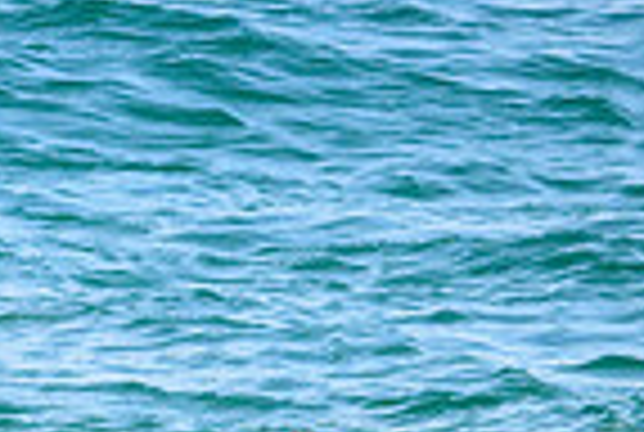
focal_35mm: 1699
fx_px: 30456
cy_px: 533
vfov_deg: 0.8
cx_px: -617
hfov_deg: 1.2
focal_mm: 420
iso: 2800
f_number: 11
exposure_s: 1/2000
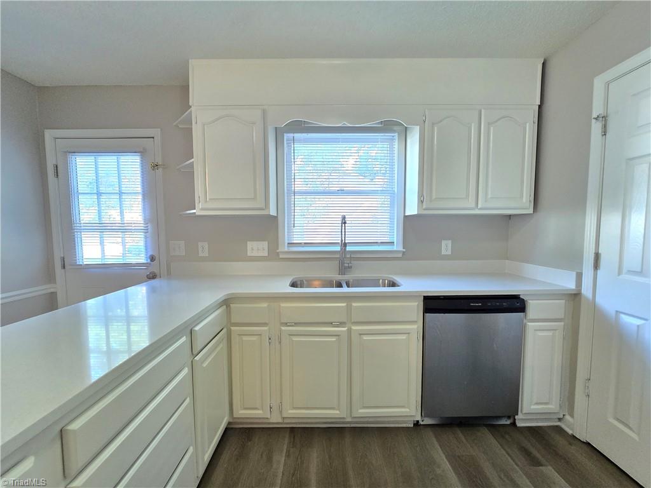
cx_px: 326
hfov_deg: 106.2
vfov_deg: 89.9
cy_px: 244
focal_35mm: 13
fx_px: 244
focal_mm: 2.2
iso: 320
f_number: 2.2
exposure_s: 1/60
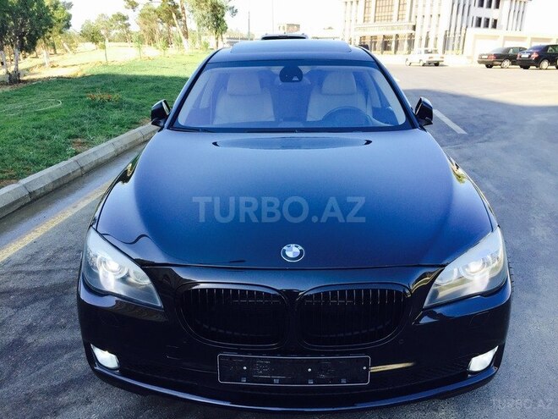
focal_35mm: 29
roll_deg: -2.1
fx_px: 467
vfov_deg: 48.2
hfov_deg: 61.7
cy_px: 210
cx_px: 279
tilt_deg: -17.0
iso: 32
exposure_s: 1/416
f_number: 2.2
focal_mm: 4.15
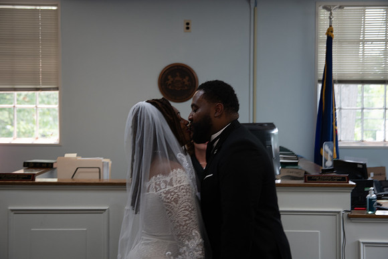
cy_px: 130
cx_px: 194
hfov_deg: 29.6
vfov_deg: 20.0
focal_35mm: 68
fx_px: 733
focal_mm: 65
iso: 1000
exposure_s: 1/160
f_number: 4.9
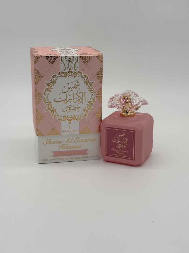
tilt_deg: -17.2
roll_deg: +0.7
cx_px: 94
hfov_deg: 28.0
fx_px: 379
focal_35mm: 52
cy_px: 126
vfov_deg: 36.8
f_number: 1.6
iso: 32
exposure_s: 1/987
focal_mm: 5.96
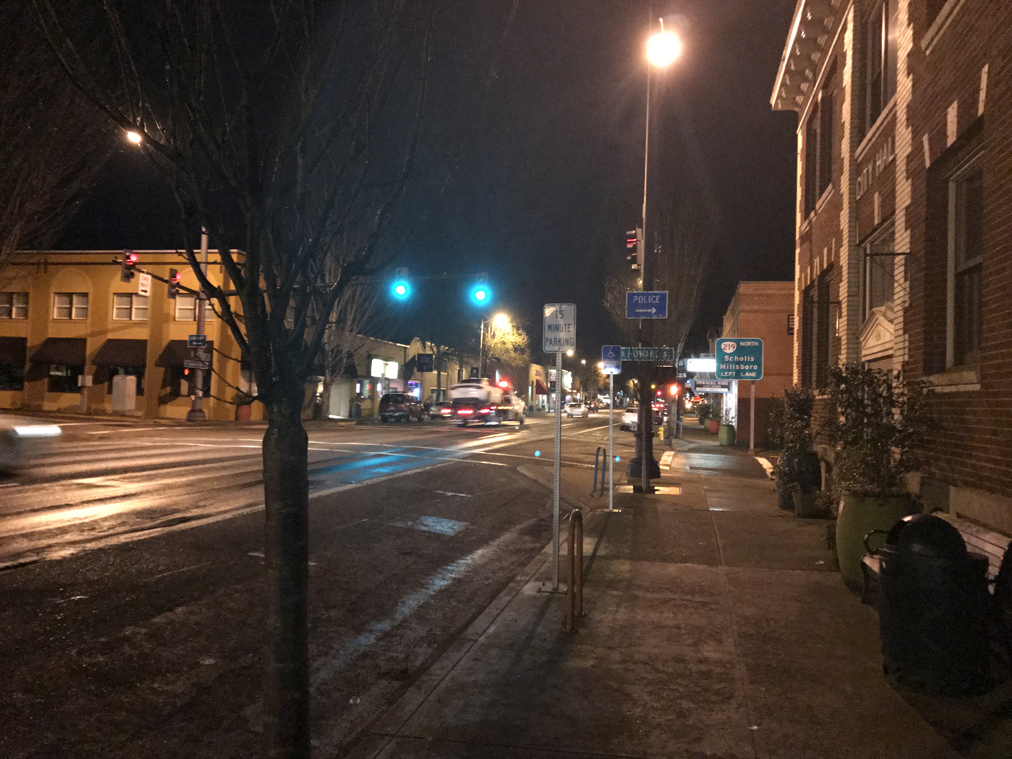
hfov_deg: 63.4
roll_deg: -2.2
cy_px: 380
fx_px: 819
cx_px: 506
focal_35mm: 28
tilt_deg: +2.6
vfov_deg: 49.7
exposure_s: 1/15
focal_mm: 3.99
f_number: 1.8
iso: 500
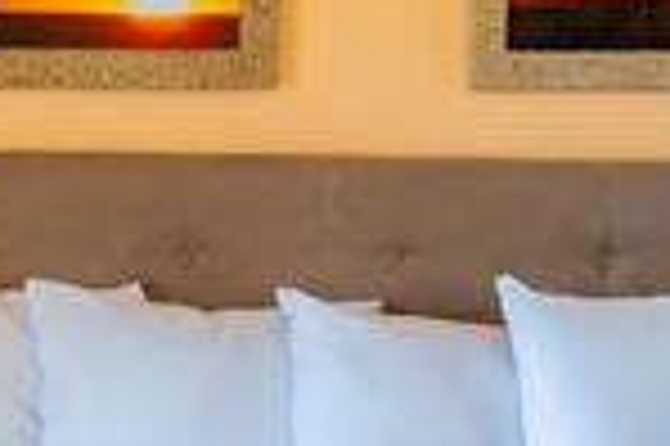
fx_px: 1785
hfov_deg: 21.3
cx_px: 297
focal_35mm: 96
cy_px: 221
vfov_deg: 14.2
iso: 640
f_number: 5.6
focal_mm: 14
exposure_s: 1/125
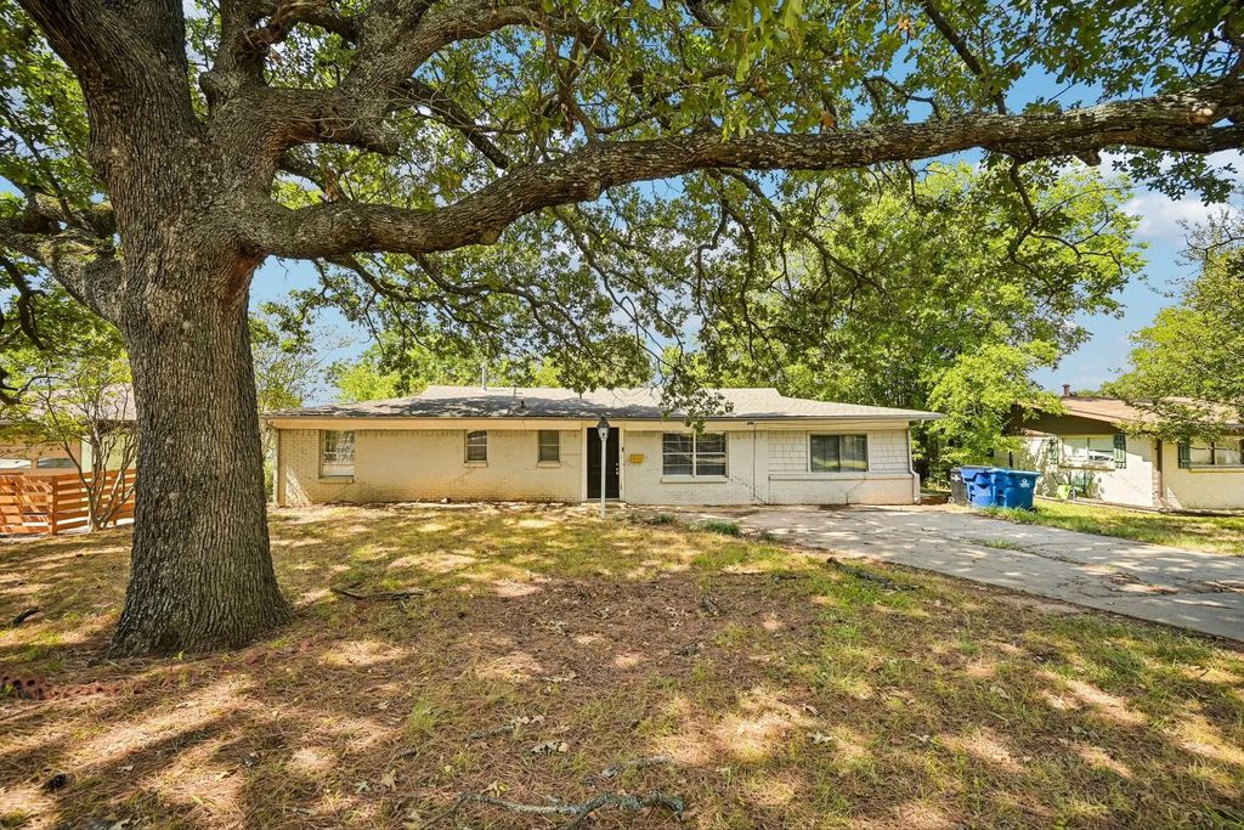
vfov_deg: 81.2
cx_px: 622
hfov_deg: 104.2
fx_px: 484
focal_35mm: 14
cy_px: 415
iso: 250
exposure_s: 1/160
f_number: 9
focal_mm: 14
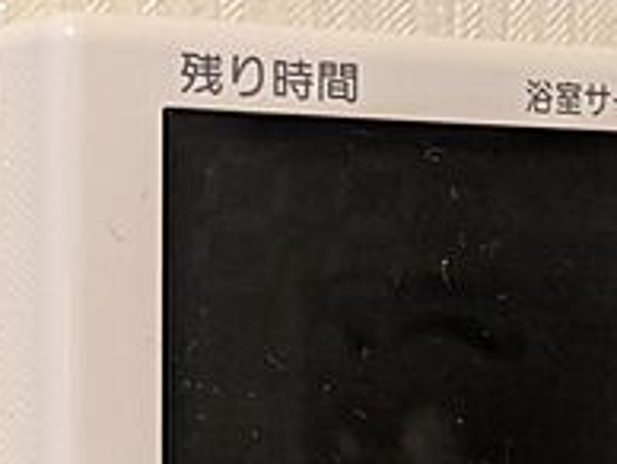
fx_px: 2998
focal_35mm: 168
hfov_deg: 11.7
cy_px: 652
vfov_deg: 8.7
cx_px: 518
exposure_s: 1/100
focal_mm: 5.43
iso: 393
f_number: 1.89
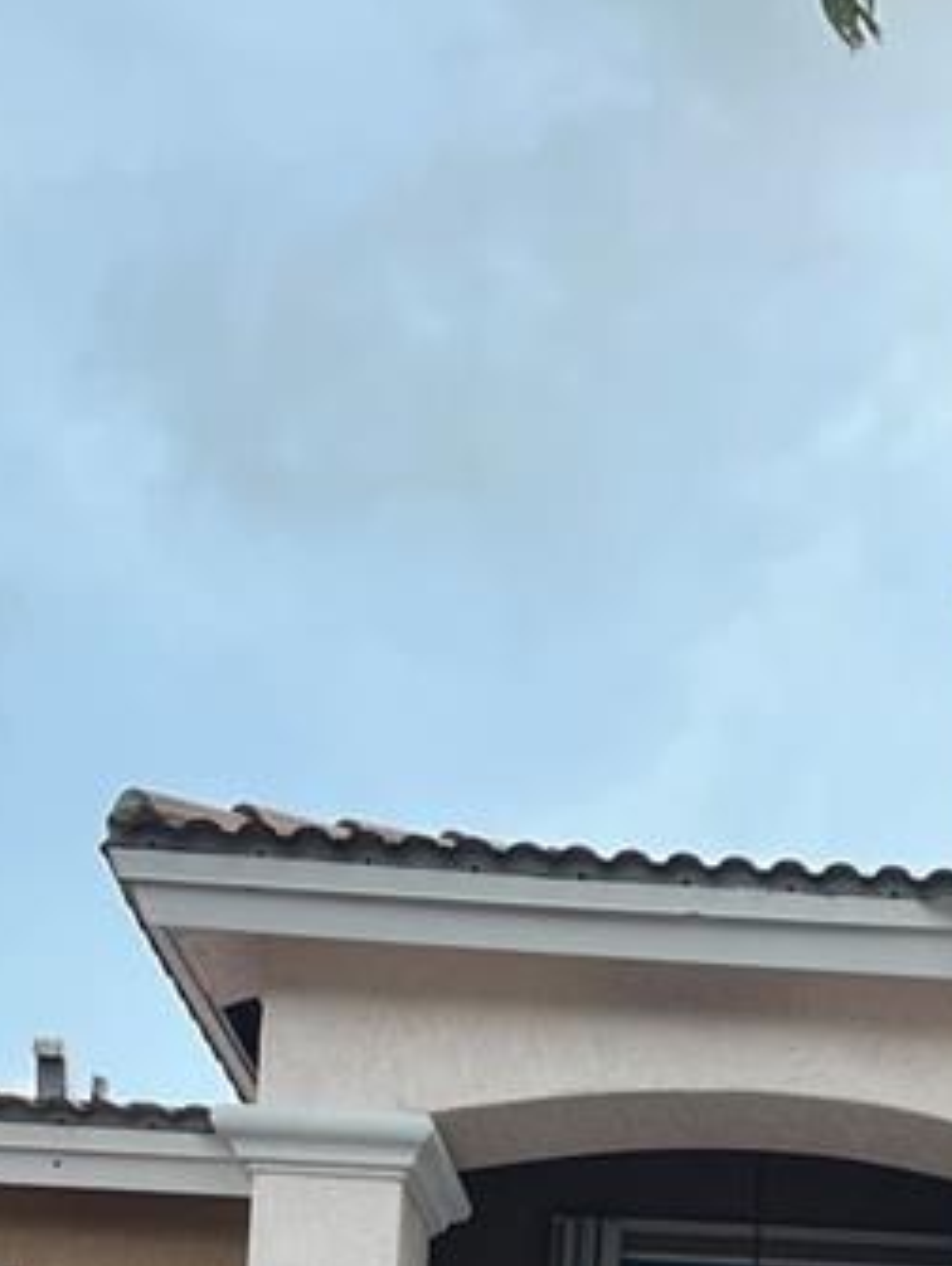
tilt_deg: +6.2
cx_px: 1371
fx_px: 3404
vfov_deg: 17.8
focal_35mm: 93
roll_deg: -0.9
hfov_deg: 14.9
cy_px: 2135
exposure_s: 1/232
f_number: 1.6
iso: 40
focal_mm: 5.1
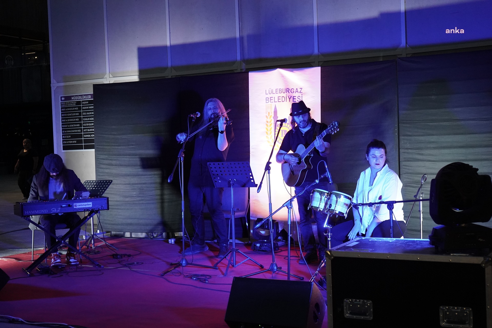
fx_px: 642
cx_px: 246
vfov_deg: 28.6
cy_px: 164
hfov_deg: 41.9
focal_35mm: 47
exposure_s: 1/160
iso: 6400
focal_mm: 47
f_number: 5.6
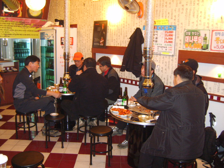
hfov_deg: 52.6
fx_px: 226
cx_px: 112
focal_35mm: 35
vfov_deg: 40.7
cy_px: 84
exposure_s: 1/30
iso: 192
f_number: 2.8
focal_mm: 7.4
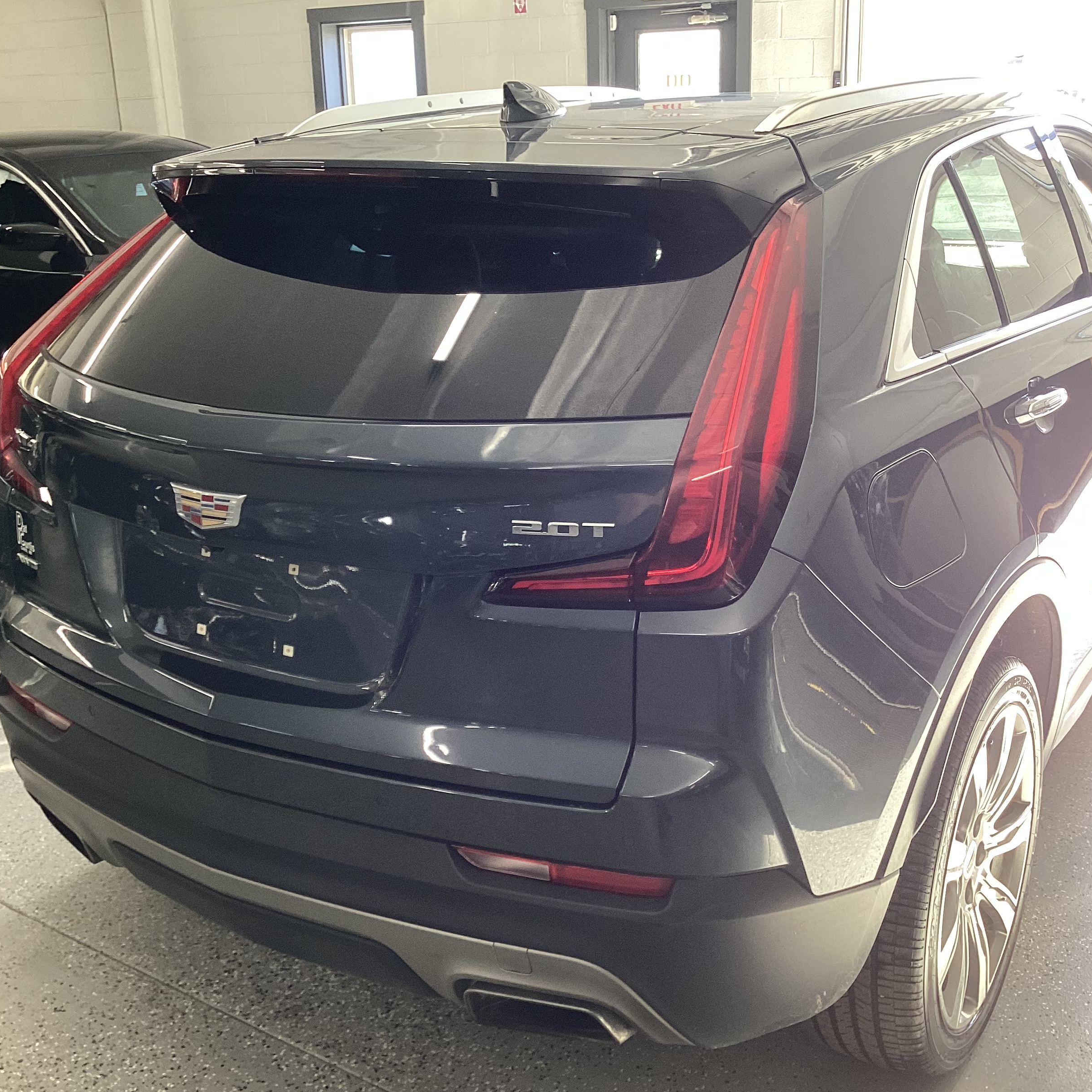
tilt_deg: -19.6
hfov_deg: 44.9
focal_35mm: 37
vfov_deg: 44.9
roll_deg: +1.1
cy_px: 544
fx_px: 1321
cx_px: 576
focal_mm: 3.3
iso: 64
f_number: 2.4
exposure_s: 1/50
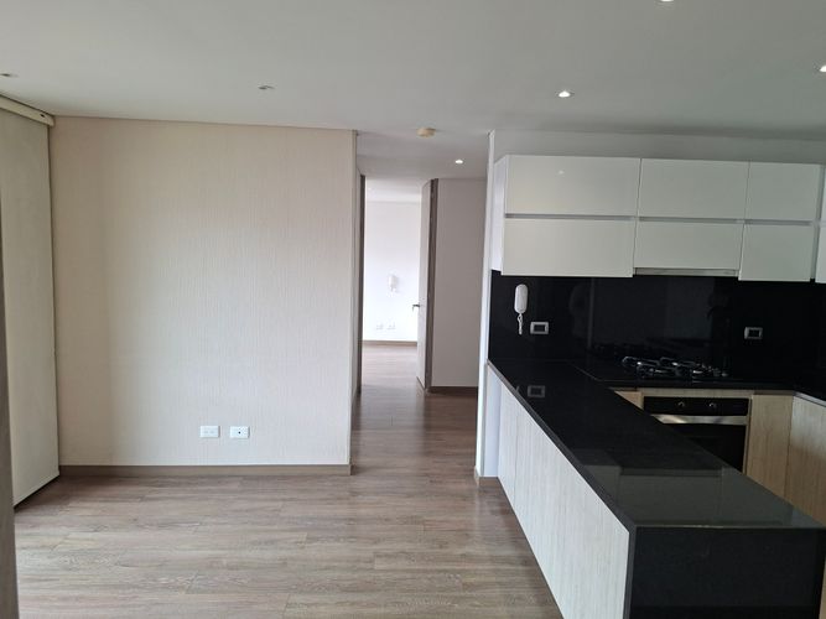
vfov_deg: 58.9
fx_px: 549
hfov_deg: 73.9
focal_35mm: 23
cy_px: 310
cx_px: 413
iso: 100
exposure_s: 1/120
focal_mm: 5.54
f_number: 1.8
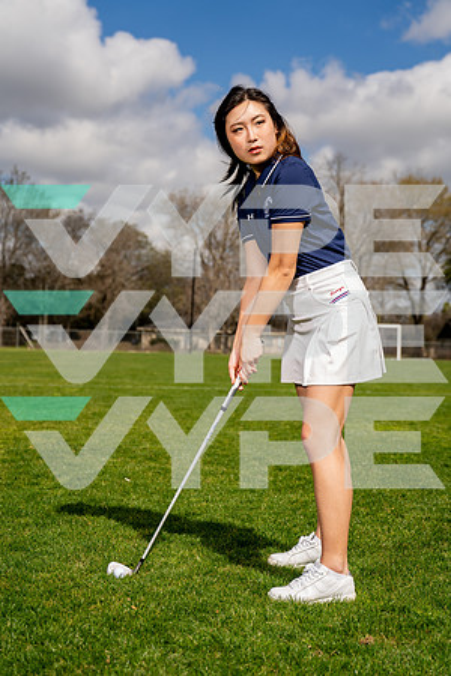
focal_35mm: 56
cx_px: 226
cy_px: 338
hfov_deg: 24.2
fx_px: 1052
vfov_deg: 35.6
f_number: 4
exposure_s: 1/1250
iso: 100
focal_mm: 56
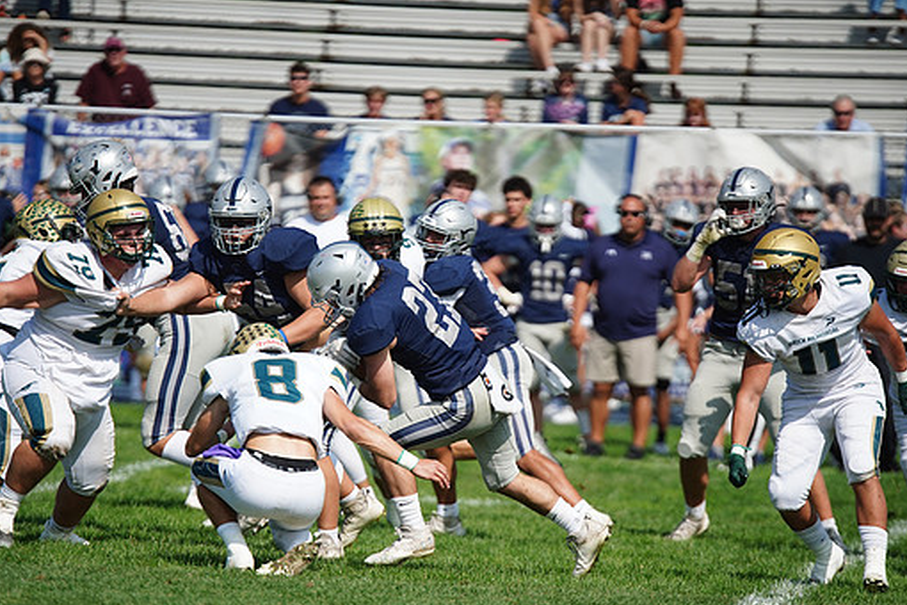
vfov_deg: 4.0
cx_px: 423
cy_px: 339
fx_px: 8591
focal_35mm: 341
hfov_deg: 6.0
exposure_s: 1/8000
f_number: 2.8
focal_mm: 300
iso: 500
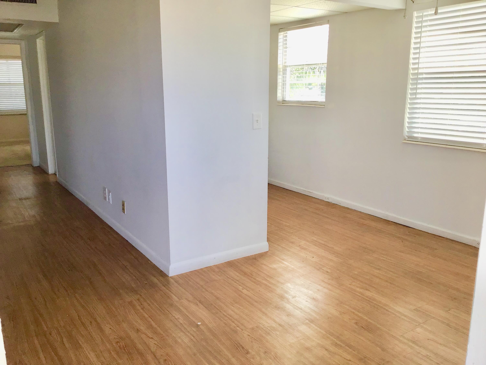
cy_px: 182
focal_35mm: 31
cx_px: 243
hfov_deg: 58.4
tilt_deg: -12.4
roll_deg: -0.3
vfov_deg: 45.4
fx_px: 435
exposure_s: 1/120
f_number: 2.4
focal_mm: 3.3
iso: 40
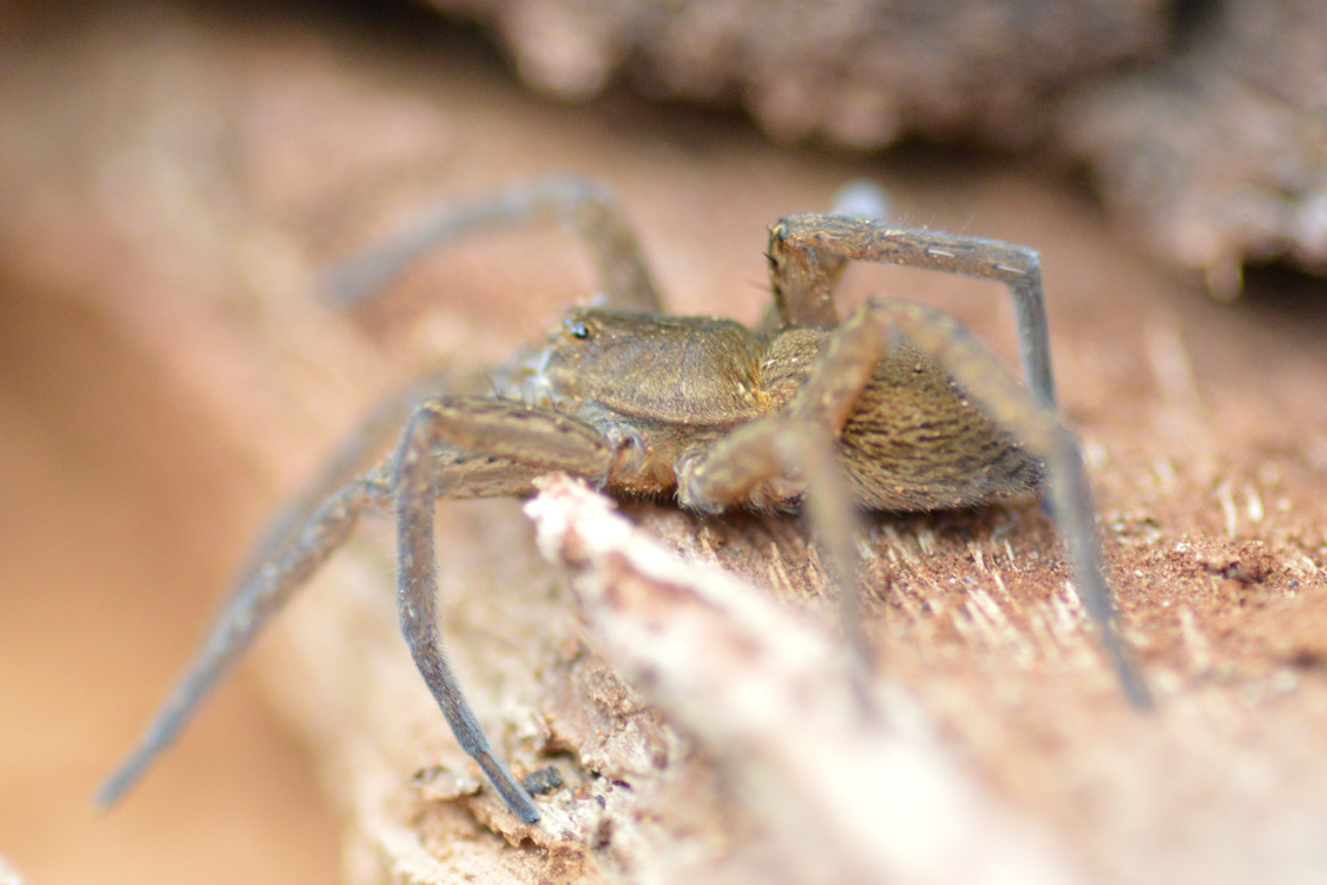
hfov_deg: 13.7
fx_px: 5531
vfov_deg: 9.2
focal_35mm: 150
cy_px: 442
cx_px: 664
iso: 1600
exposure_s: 1/400
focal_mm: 100
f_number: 5.6
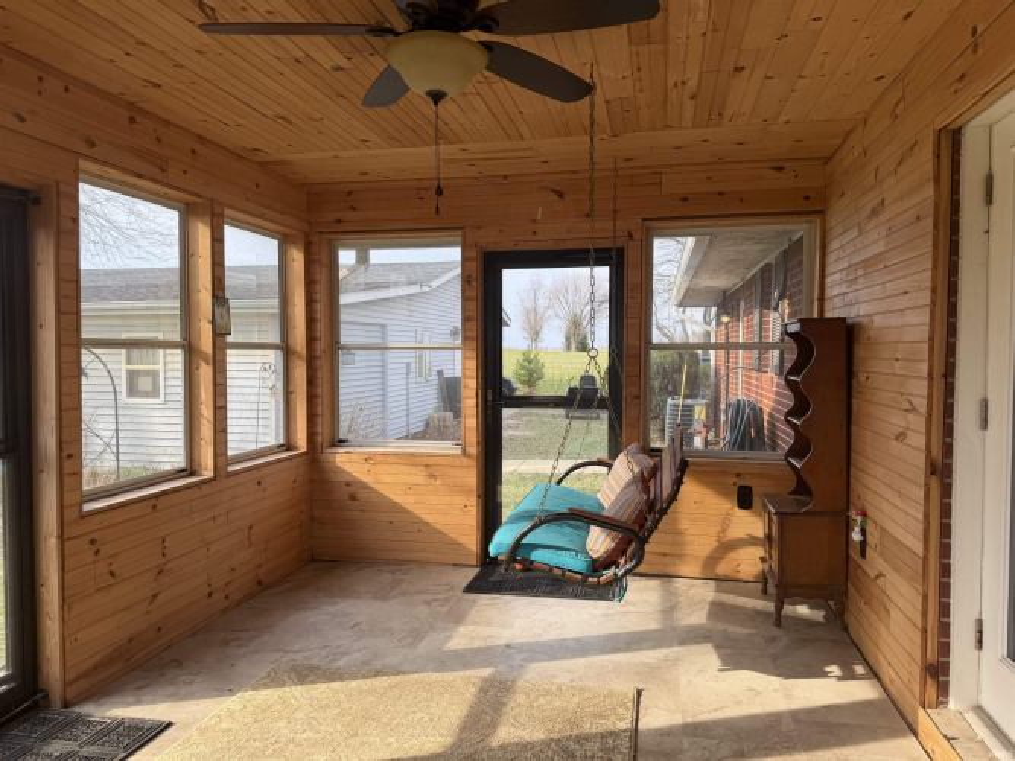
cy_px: 380
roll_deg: +0.3
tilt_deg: -1.8
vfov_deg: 56.8
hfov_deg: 71.6
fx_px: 704
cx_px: 508
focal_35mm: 24
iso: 80
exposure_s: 1/459
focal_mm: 6.76
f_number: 1.78
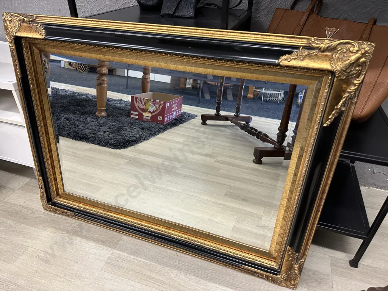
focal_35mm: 24
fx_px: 269
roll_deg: -1.4
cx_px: 194
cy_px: 146
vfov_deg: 56.8
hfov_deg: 71.6
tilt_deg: -33.9
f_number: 1.78
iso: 200
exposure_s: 1/100
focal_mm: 6.86
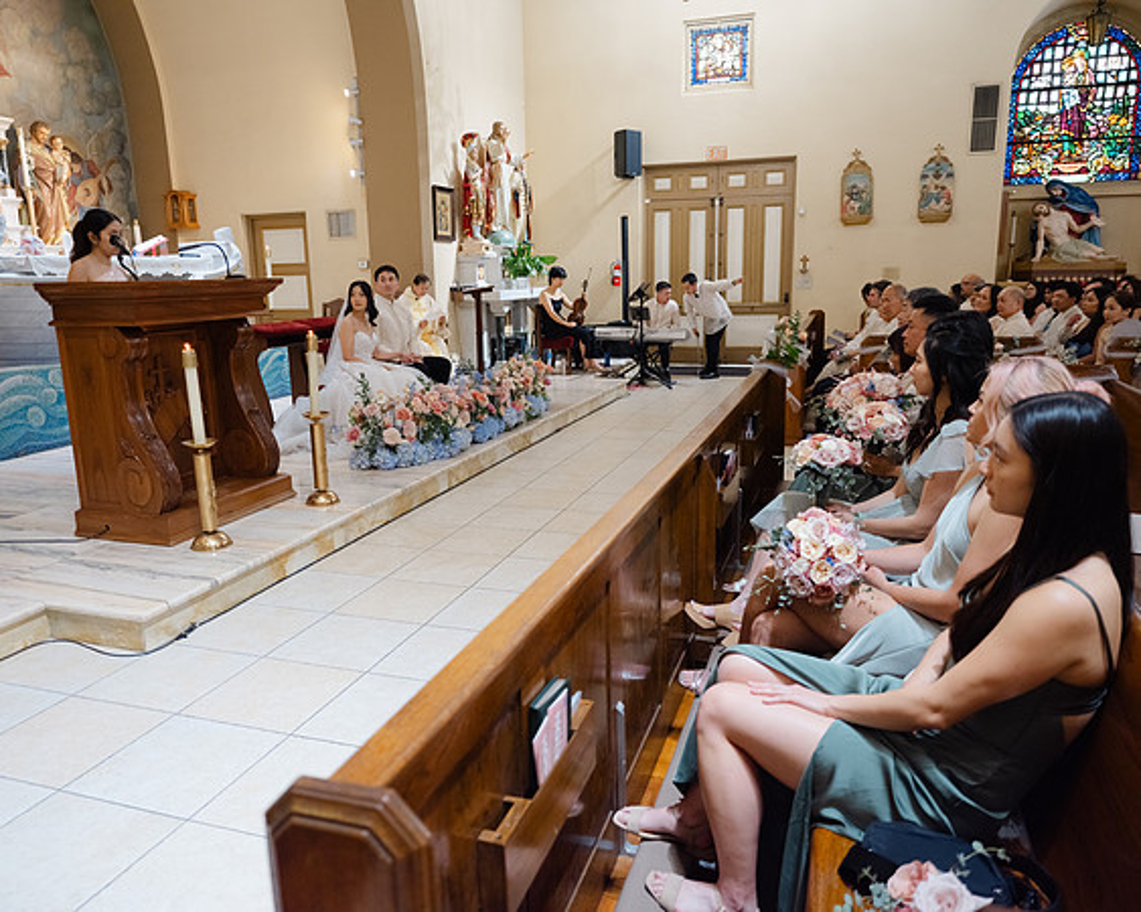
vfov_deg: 56.8
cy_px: 456
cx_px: 570
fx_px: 843
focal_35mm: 25
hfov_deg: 68.2
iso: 2500
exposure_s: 1/100
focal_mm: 30
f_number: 3.5
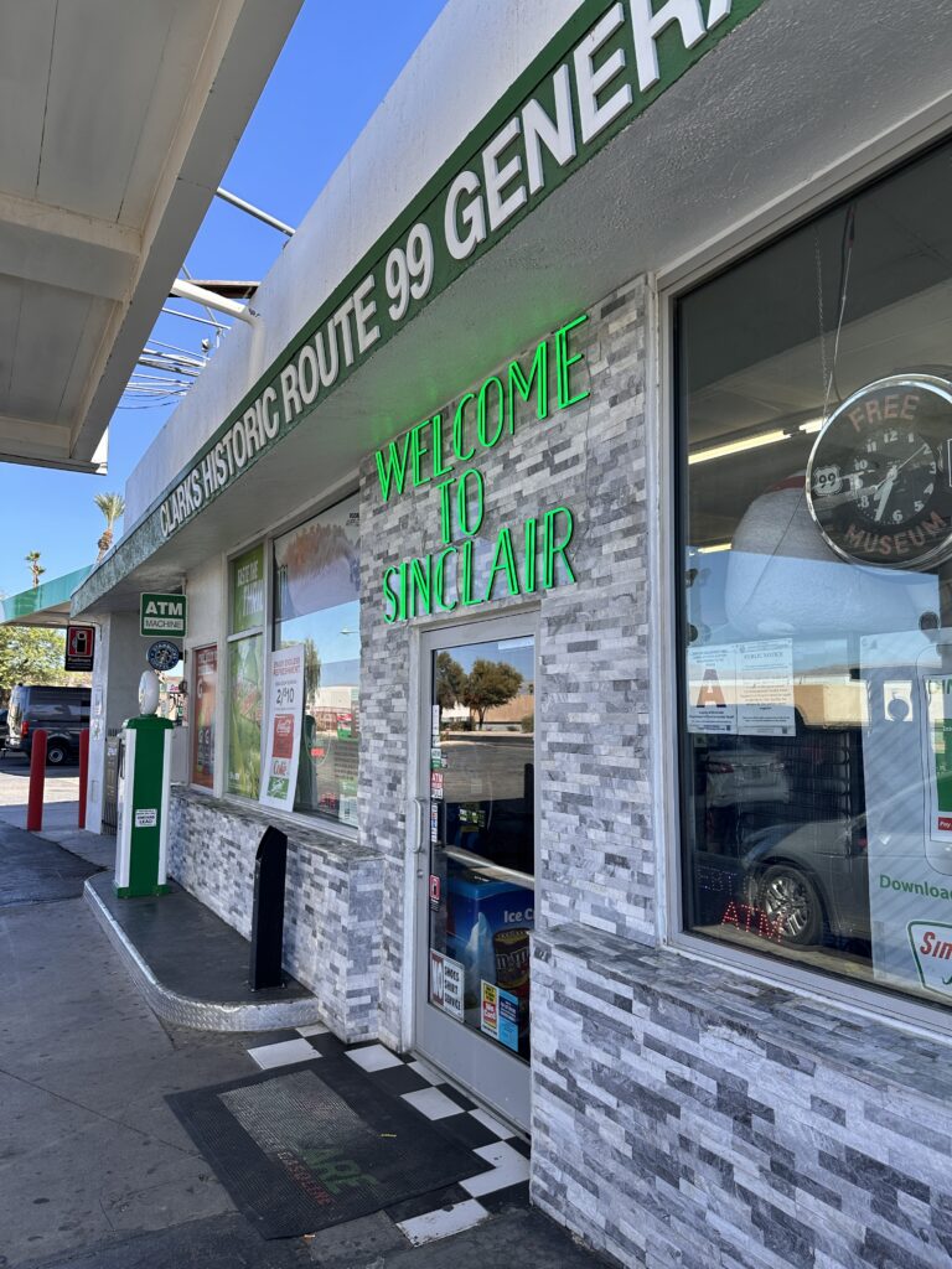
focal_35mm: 24
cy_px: 634
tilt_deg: +6.4
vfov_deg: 71.6
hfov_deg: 56.8
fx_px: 880
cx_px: 476
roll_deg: -0.2
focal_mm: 6.86
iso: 80
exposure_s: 1/1374
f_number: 1.78
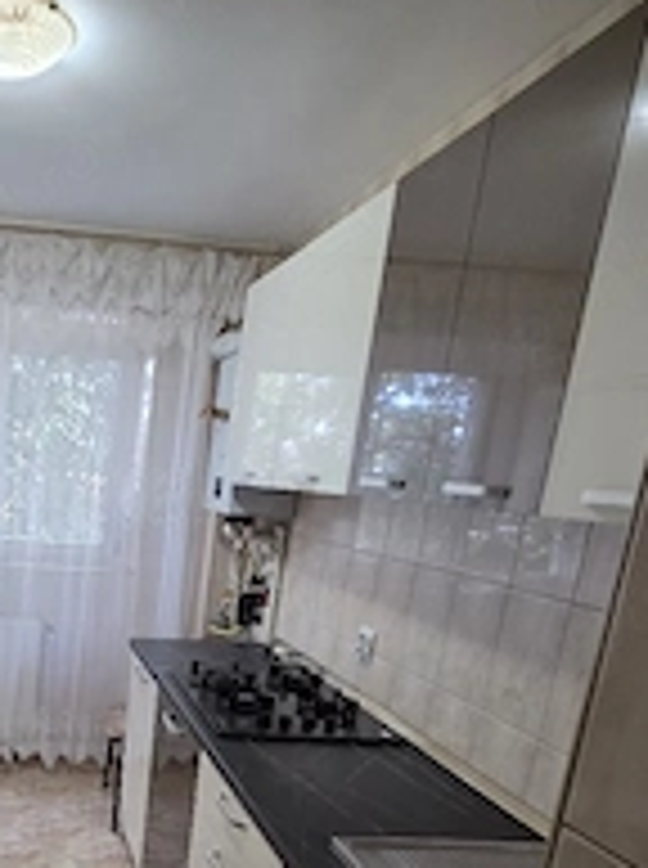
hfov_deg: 45.5
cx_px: 45
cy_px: 652
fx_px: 676
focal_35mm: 27
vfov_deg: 61.7
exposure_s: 1/50.3
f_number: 2.2
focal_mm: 2.2
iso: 200
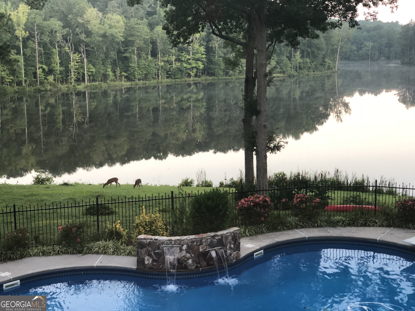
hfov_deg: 36.8
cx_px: 208
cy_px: 156
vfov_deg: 28.0
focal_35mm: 52
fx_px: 623
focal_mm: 6
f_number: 2.4
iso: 100
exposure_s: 1/30
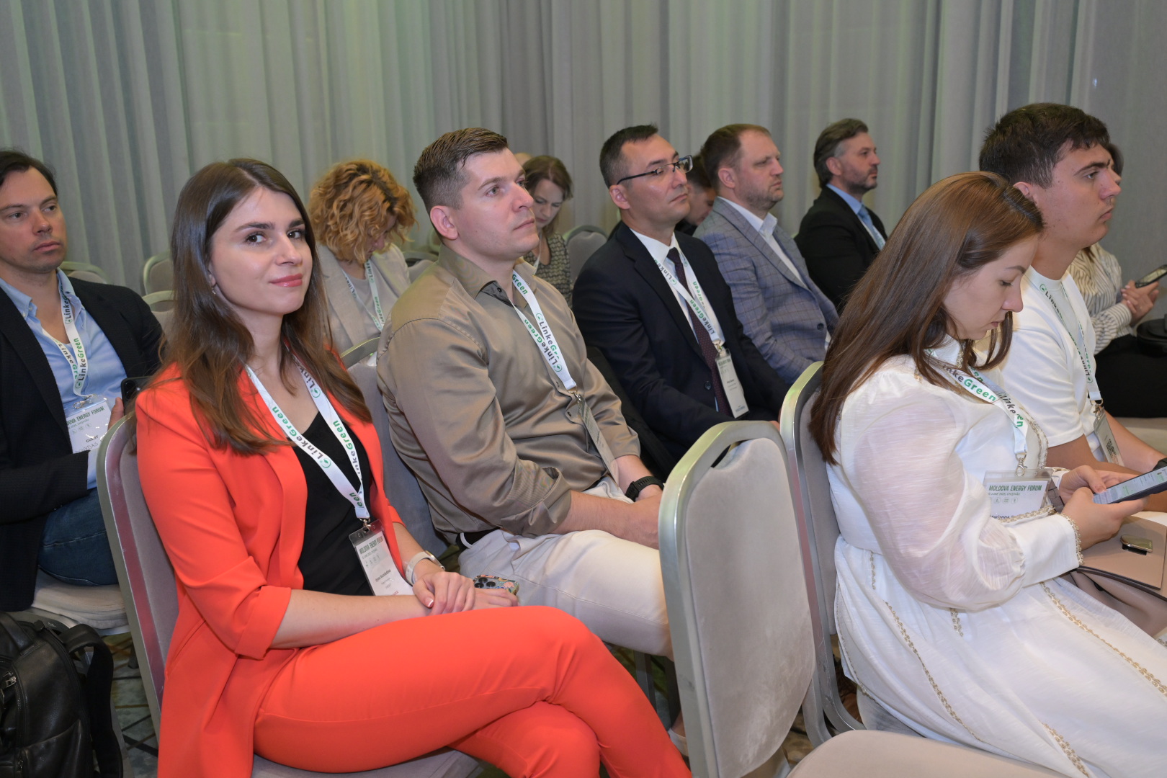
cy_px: 389
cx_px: 584
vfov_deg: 40.0
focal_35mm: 33
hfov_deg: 57.2
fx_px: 1070
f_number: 5
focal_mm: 33
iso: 2200
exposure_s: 1/60
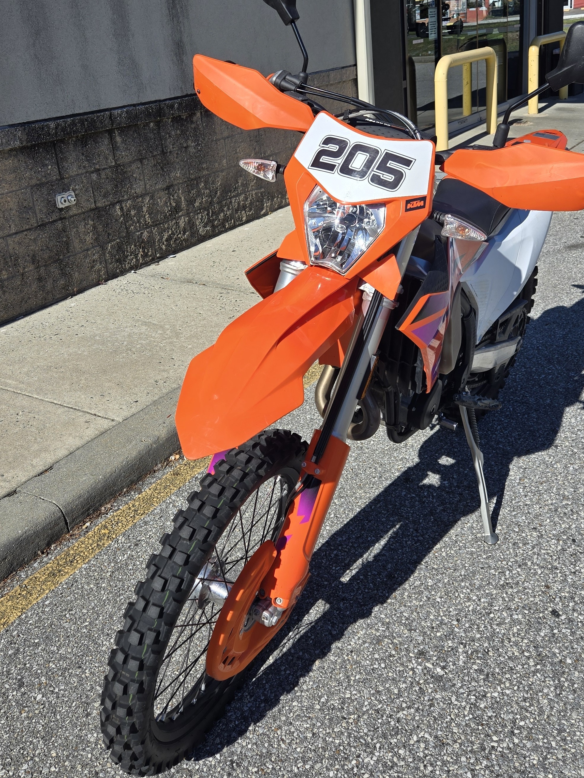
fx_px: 787
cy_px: 284
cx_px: 291
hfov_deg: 40.7
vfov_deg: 52.0
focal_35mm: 35
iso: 25
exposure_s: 1/2289
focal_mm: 5.4
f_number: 1.8
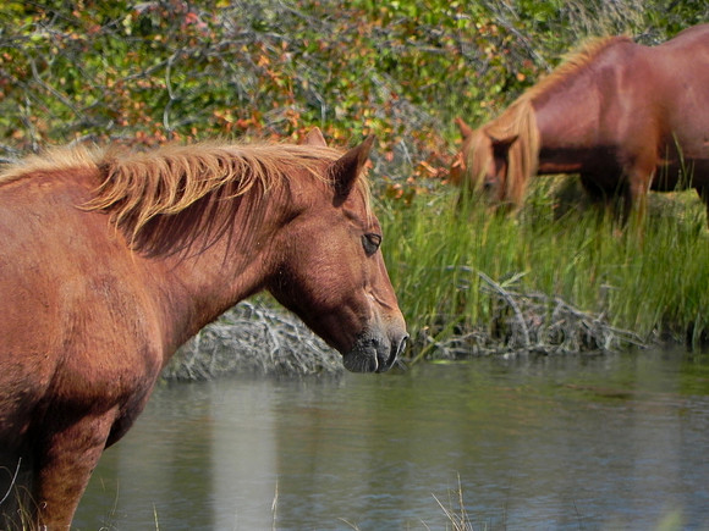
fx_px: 12392
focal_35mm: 605
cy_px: 266
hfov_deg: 3.3
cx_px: 354
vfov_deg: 2.5
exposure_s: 1/1000
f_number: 5
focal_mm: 107.6
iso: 200
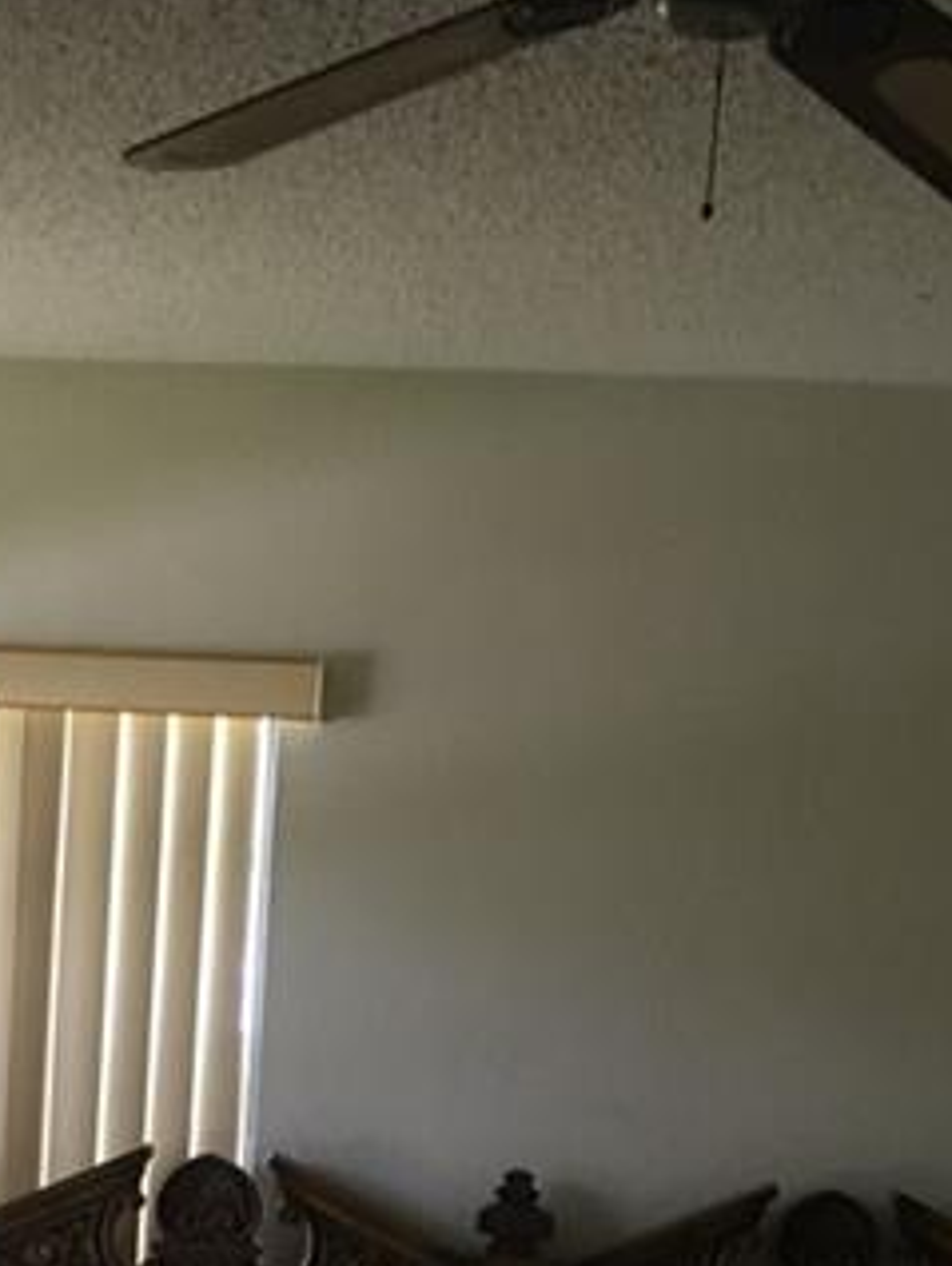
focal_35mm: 70
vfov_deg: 25.6
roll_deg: -1.8
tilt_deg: -9.8
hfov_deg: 20.7
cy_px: 1413
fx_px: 2563
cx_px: 135
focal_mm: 4.15
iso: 100
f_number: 2.2
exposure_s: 1/30
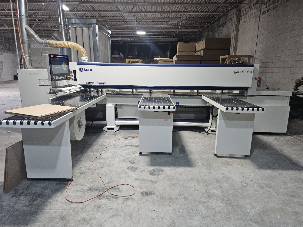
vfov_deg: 58.9
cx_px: 152
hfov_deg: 73.9
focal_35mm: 23
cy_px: 114
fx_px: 201
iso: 400
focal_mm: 6.3
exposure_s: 1/170
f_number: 1.7
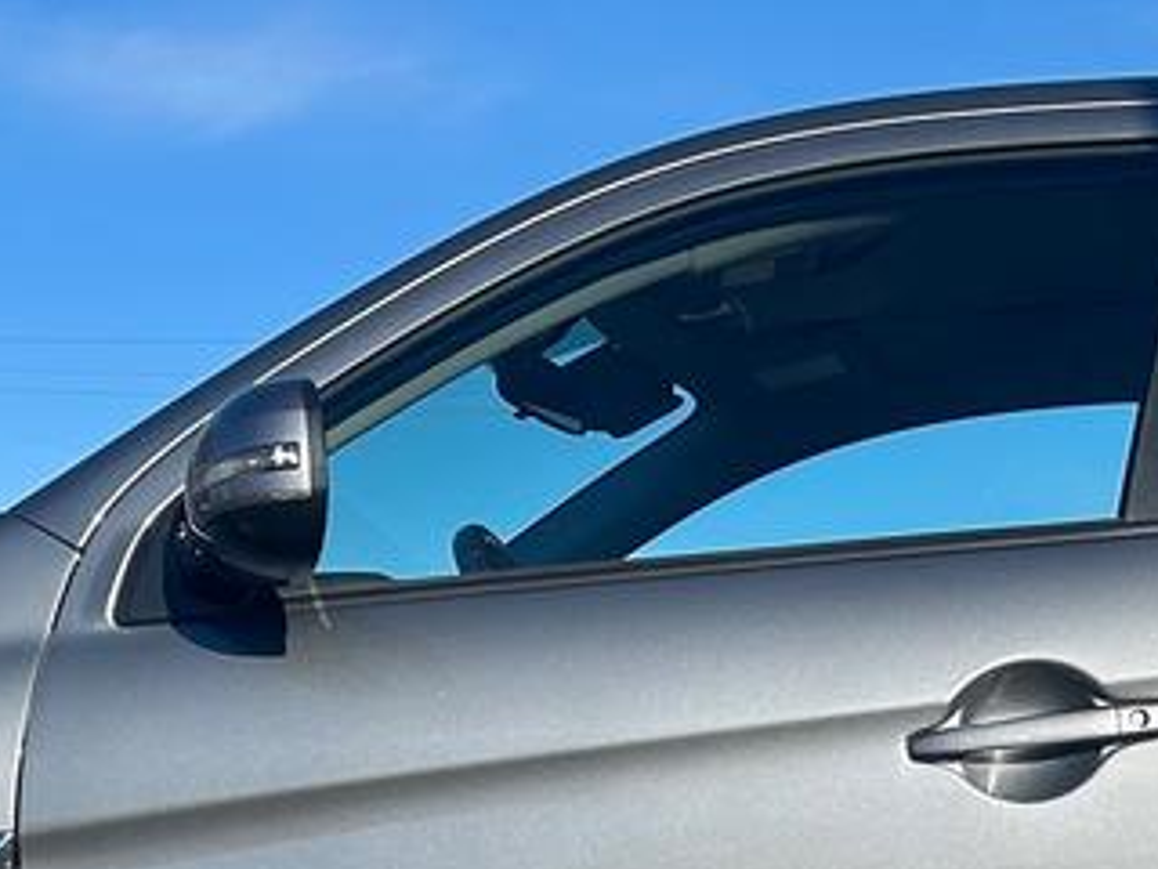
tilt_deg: -4.9
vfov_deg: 13.4
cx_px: 948
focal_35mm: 104
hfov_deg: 18.7
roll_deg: -0.2
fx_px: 3479
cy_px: 1300
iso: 50
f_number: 1.5
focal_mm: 5.7
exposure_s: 1/3968
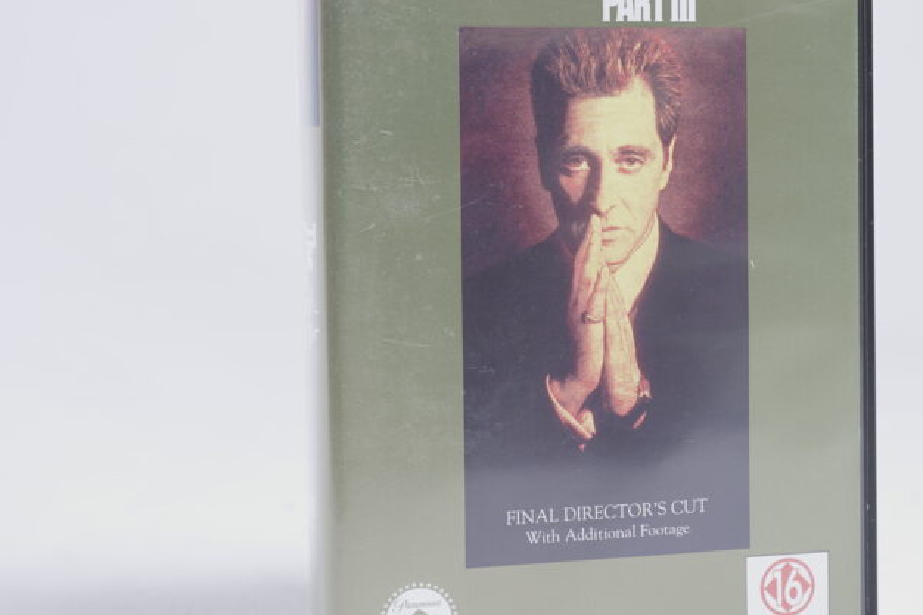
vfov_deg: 19.7
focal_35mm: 69
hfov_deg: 29.1
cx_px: 596
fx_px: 1769
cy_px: 220
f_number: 5.6
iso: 100
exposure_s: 1/4
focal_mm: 36
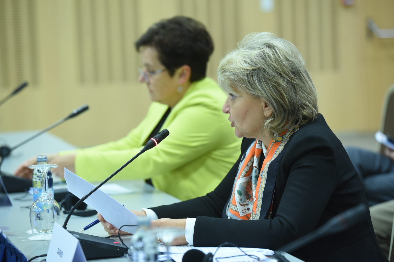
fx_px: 1477
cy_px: 131
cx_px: 197
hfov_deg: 15.2
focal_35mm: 135
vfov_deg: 10.2
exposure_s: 1/50
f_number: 4
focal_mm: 135
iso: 2500
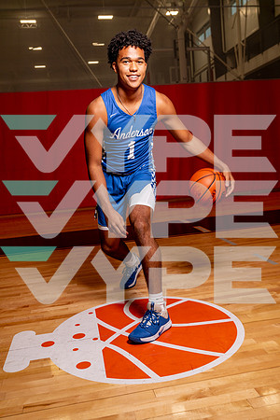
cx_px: 140
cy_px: 210
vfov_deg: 55.8
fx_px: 397
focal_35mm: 34
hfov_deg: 38.9
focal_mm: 34
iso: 100
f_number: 6.3
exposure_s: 1/125
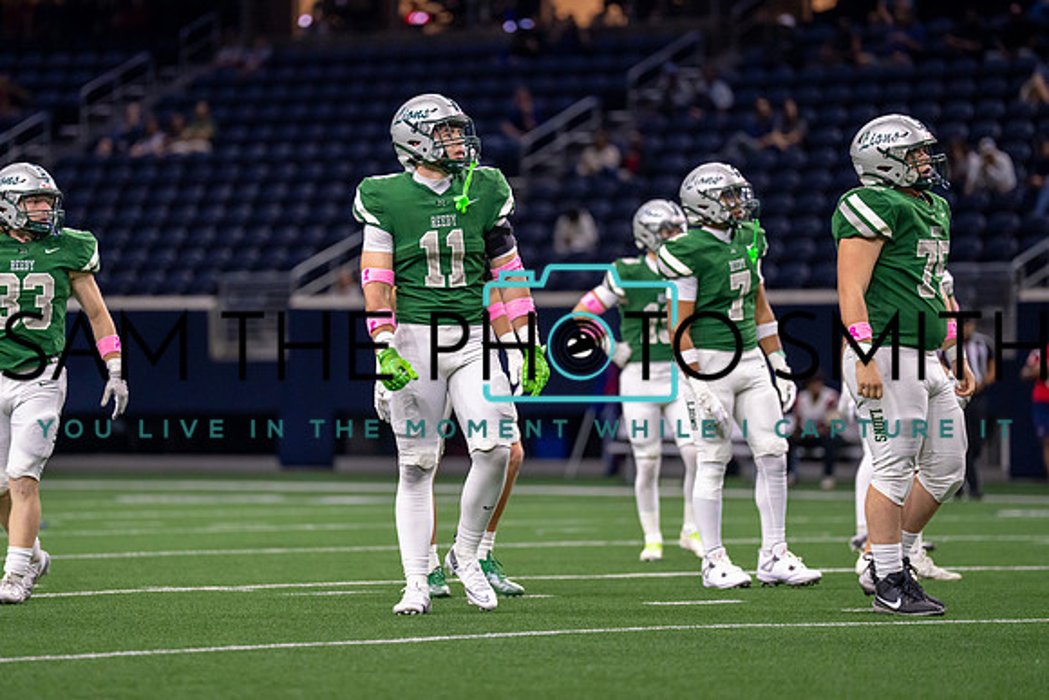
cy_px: 326
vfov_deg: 6.1
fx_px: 6599
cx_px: 458
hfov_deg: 9.1
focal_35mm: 226
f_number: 2.8
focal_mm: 200
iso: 2500
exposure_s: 1/1000
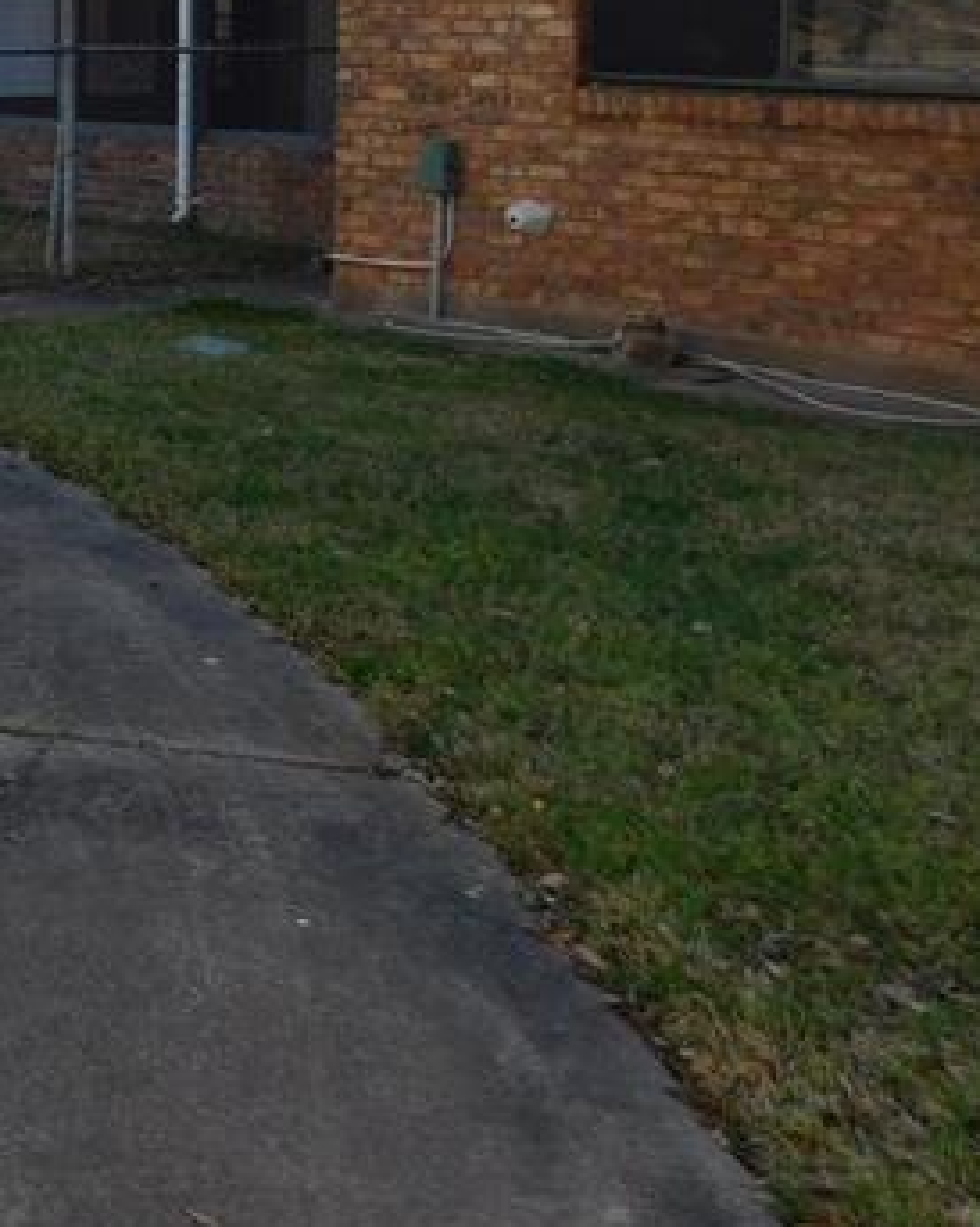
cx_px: -690
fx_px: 2431
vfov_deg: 27.1
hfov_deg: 18.6
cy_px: 68
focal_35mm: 67
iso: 125
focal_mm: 4
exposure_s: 1/500
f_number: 3
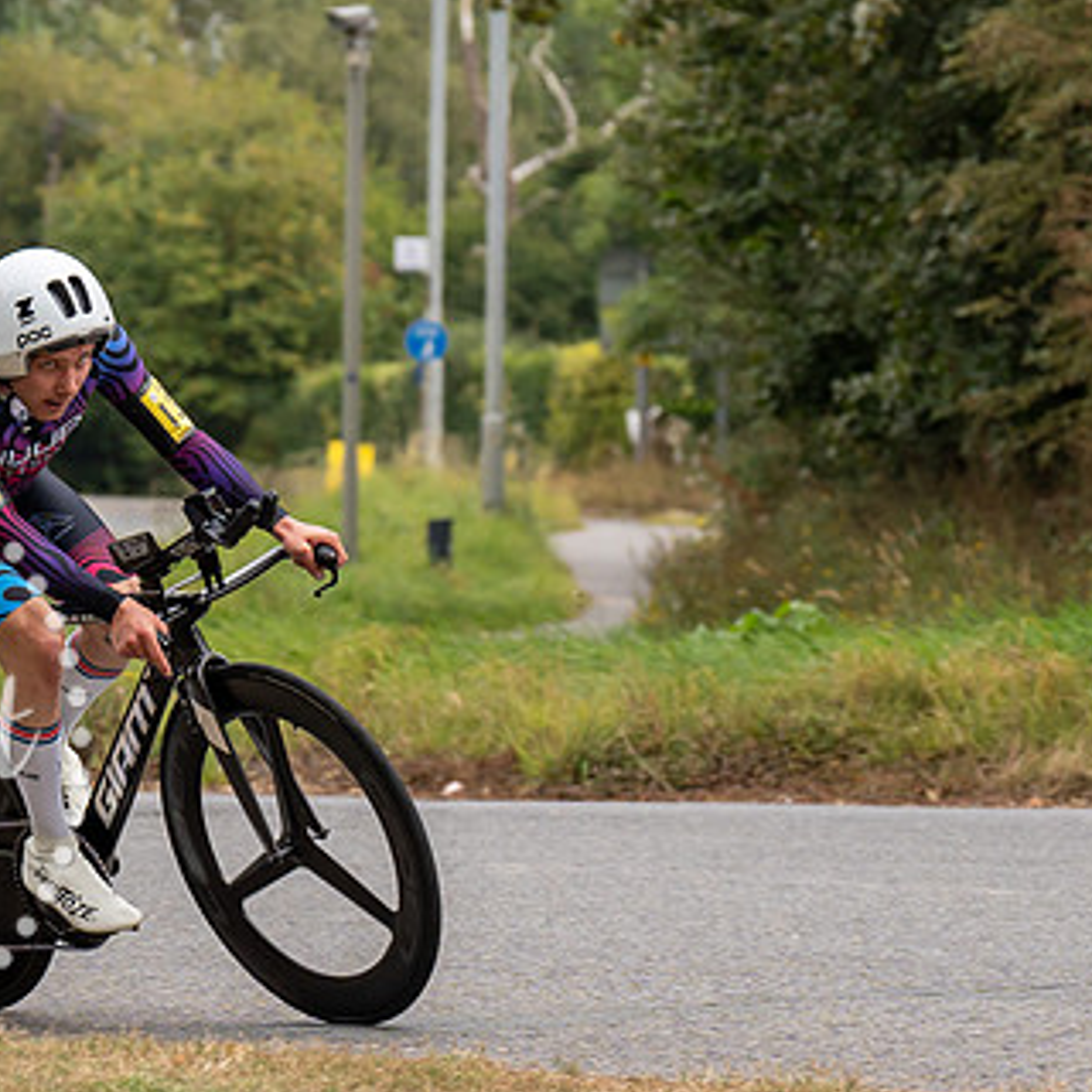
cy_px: 596
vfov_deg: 6.4
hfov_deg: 6.4
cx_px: 33
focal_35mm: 273
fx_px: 9743
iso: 250
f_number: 4
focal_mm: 90
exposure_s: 1/1000
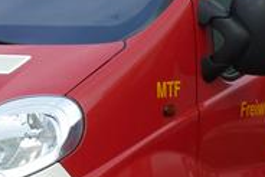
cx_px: 99
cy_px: 117
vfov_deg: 4.0
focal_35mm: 343
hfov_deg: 6.0
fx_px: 2527
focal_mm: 13.6
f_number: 4.9
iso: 80
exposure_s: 1/200
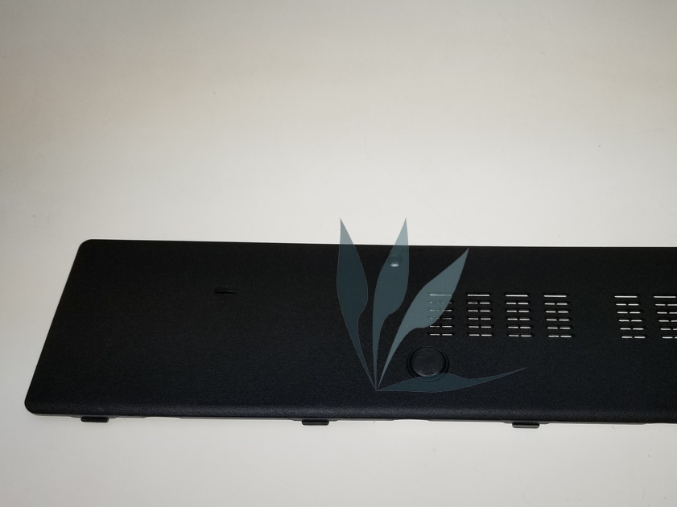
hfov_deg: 54.7
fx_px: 645
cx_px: 427
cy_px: 319
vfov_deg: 42.6
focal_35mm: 33
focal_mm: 4.25
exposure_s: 1/424
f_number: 1.7
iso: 50
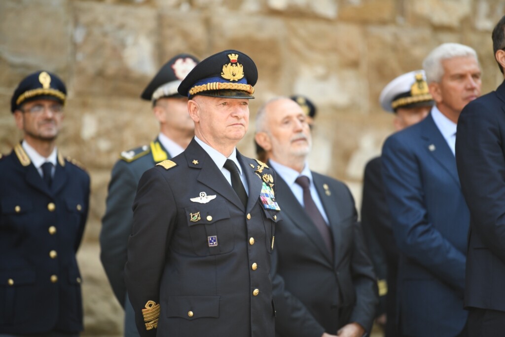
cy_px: 168
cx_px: 252
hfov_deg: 10.3
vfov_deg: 6.9
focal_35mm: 200
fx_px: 2806
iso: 320
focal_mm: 200
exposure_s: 1/400
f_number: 2.8
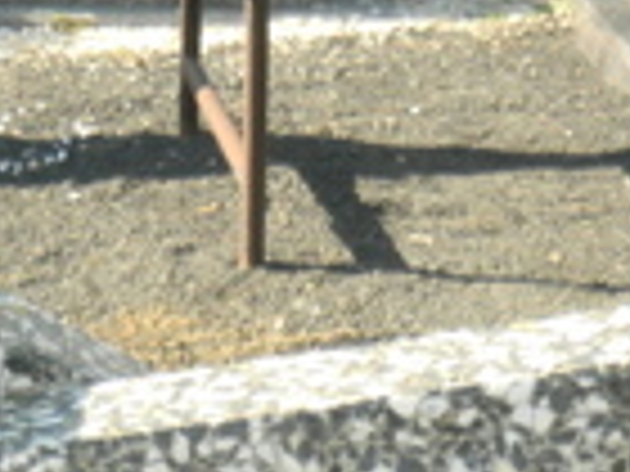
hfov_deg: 7.8
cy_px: 1034
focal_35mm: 252
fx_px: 4586
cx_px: 117
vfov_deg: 5.7
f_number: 4.2
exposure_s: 1/231
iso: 113
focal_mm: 9.9
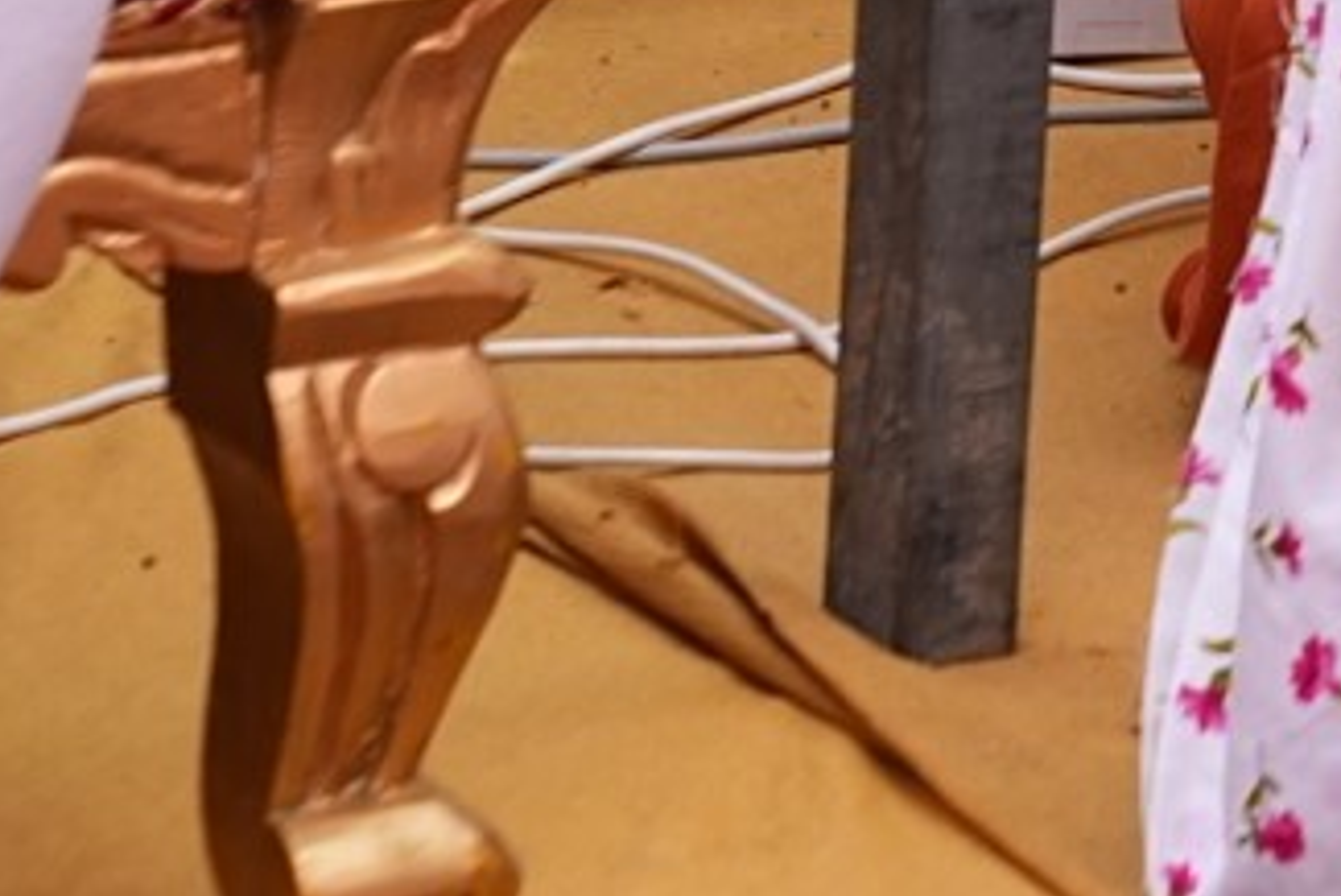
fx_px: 13005
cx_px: 2769
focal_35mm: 349
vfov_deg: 3.9
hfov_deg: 5.8
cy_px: -1325
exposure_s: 1/160
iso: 250
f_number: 5.6
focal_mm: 70
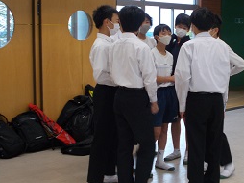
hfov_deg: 28.0
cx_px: 165
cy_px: 87
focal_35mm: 69
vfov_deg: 21.3
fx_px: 486
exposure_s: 1/30
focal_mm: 9
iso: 125
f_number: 4.5
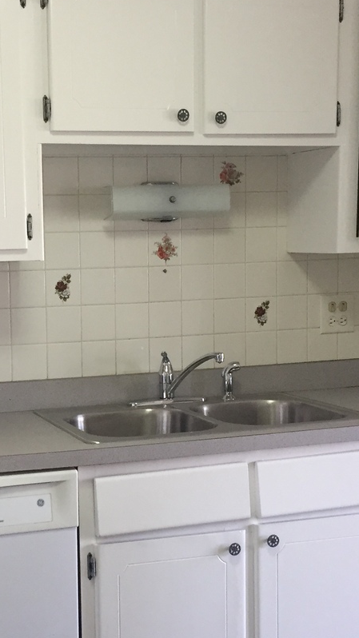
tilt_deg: -7.0
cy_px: 381
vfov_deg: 36.5
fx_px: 964
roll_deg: +1.2
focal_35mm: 57
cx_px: 50
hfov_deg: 20.7
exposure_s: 1/30
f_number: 2.2
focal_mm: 4.15
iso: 100
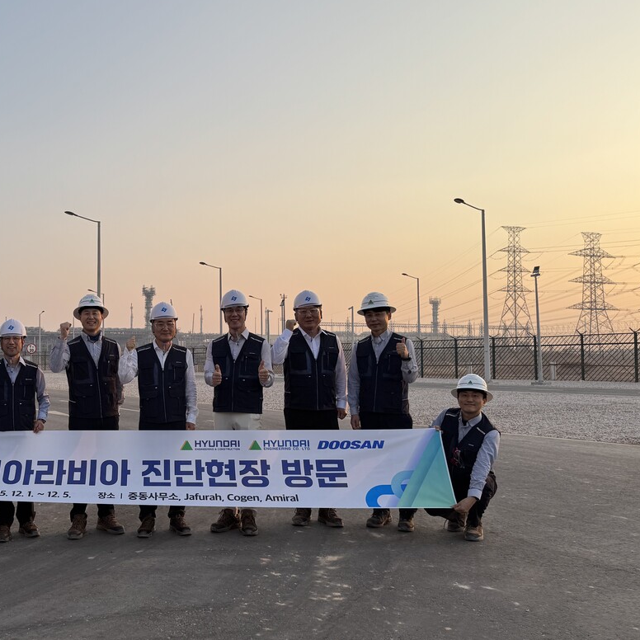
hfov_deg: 45.0
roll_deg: +0.8
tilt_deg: +3.2
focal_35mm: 35
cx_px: 133
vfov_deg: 47.2
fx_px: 732
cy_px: 333
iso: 80
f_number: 1.78
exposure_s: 1/1721
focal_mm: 6.76
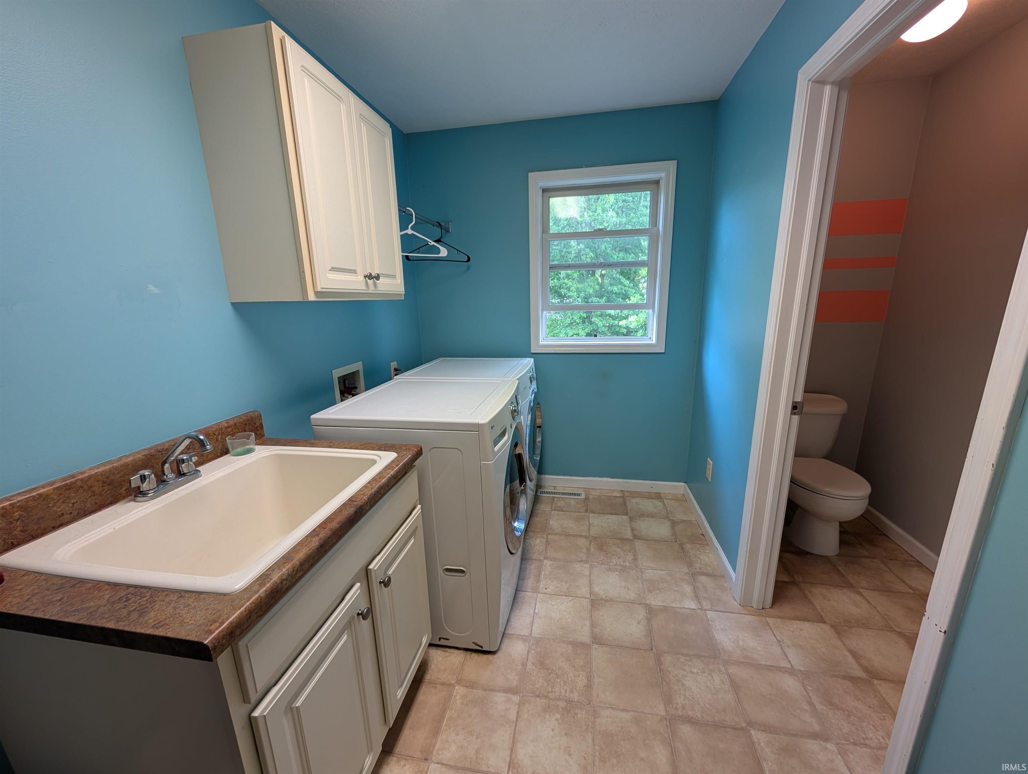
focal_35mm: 12
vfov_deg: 94.6
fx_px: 357
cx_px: 514
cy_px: 387
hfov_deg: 110.5
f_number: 1.7
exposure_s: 1/60
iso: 54
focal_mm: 2.02
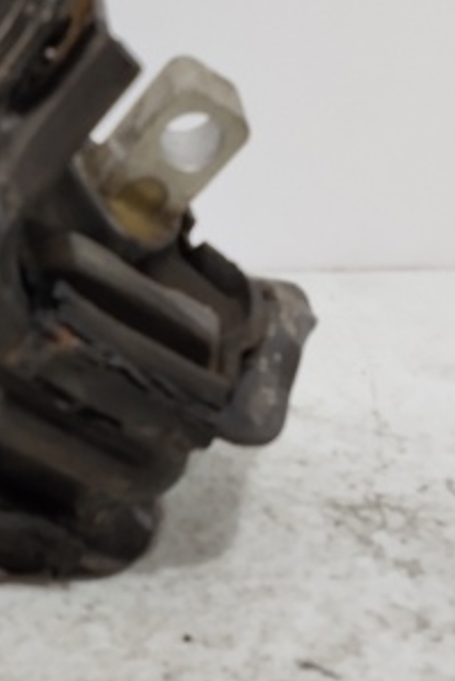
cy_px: 263
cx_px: -11
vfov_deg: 34.3
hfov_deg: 22.4
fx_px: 1098
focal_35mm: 58
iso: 59
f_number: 2
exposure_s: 1/100
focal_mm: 2.78
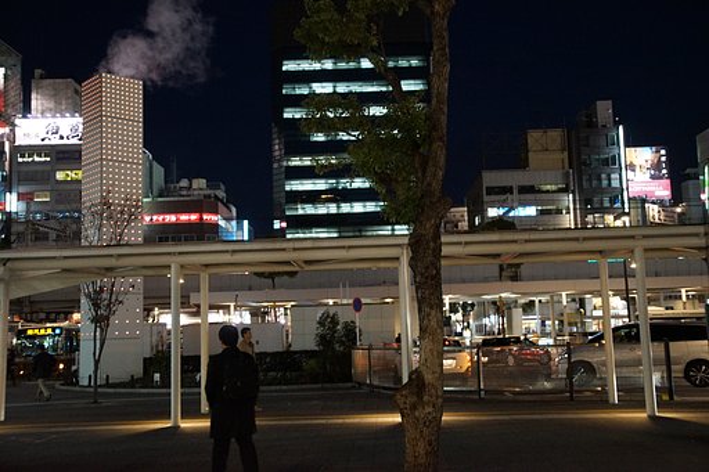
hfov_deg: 54.4
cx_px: 354
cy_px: 236
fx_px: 689
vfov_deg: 37.8
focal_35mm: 35
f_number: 4
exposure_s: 1/50
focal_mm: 35
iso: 6400
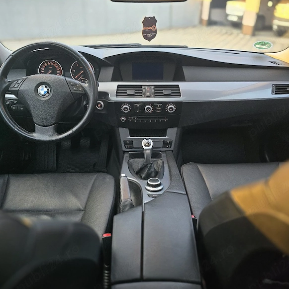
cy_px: 125
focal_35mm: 28
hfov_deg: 57.3
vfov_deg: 57.1
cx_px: 145
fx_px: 264
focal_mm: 6.3
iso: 320
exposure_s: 1/120
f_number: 1.7
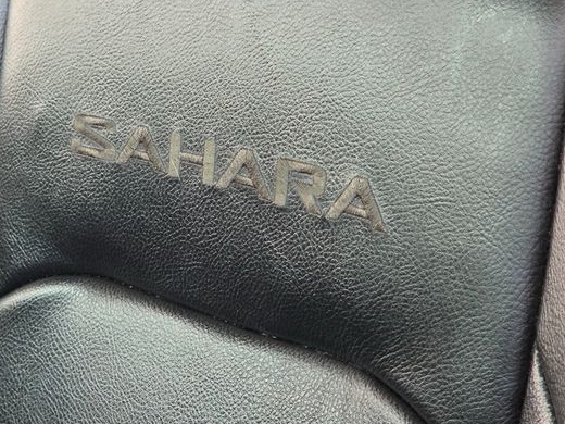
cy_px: 179
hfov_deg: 23.0
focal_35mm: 85
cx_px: 235
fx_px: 1387
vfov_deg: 17.4
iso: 320
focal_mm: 7
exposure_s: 1/60
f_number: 2.4
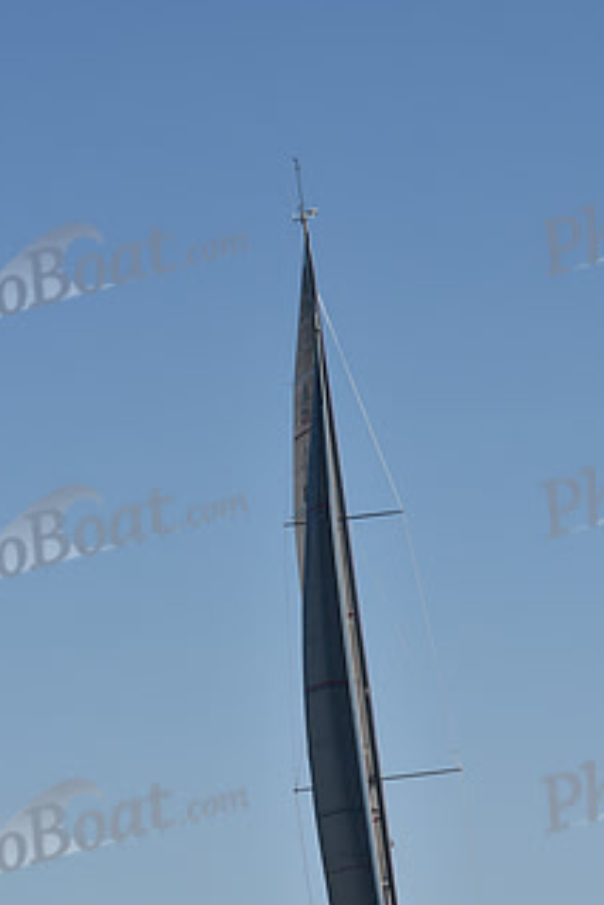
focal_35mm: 149
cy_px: 653
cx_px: 396
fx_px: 3745
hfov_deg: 9.2
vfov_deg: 13.7
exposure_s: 1/1000
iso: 250
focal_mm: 82
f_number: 5.6
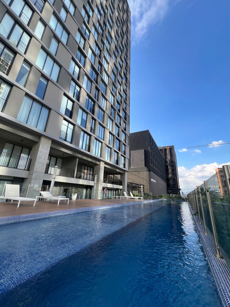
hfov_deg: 89.9
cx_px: 115
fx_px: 115
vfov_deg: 106.2
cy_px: 154
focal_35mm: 13
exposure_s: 1/451
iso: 32
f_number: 1.8
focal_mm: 1.57
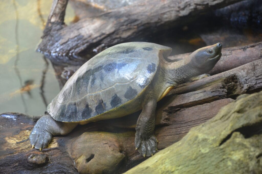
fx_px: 1144
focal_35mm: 158
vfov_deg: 8.7
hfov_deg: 13.1
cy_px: 87
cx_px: 131
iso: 1000
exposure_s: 1/30
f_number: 5.6
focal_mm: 105
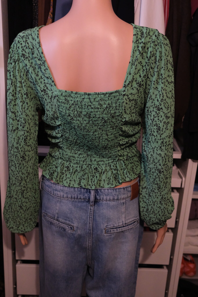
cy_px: 148
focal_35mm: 38
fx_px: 314
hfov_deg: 35.0
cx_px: 99
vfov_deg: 50.7
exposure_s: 1/125
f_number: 3.5
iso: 6400
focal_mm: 25.5
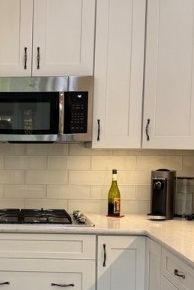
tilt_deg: -5.4
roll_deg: -0.2
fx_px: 532
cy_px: 181
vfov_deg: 30.4
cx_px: -25
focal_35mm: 66
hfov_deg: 19.7
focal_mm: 6.76
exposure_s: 1/120
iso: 160
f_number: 1.78
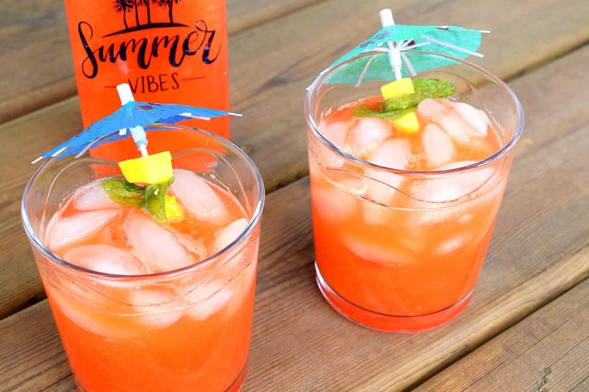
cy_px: 195
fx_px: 949
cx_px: 257
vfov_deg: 23.4
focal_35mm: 58
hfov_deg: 34.4
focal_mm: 32
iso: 400
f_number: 6.3
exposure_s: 1/125
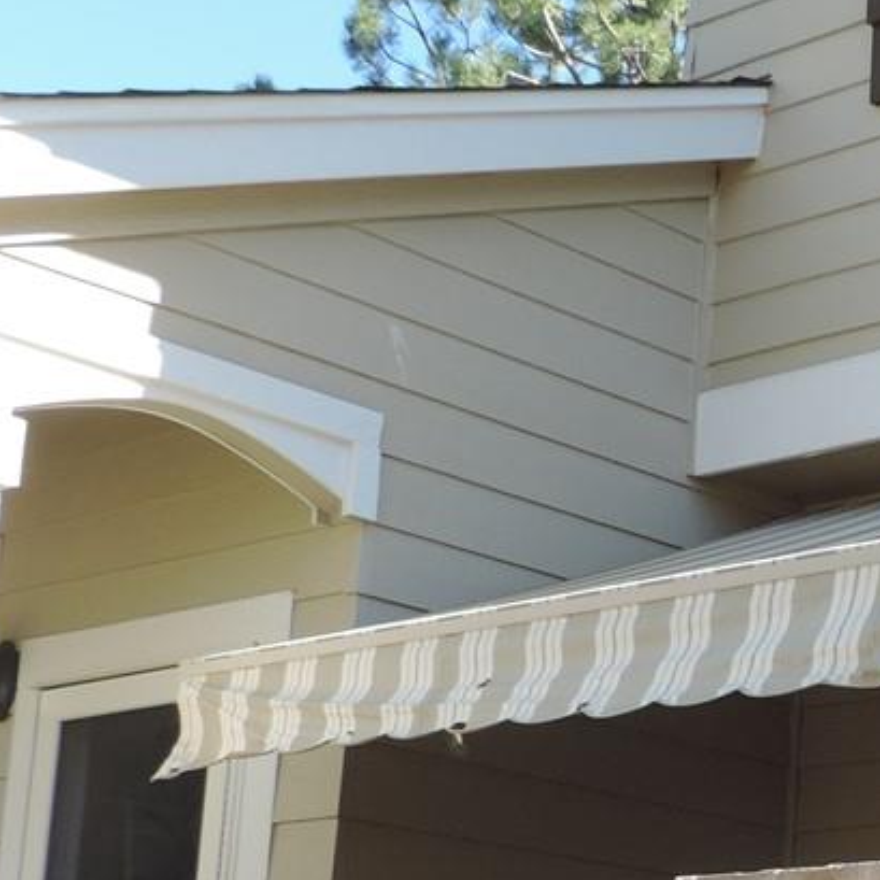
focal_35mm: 83
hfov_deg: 19.7
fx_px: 2387
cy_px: 699
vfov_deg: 20.7
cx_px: 1048
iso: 80
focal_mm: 4.3
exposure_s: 1/250
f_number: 3
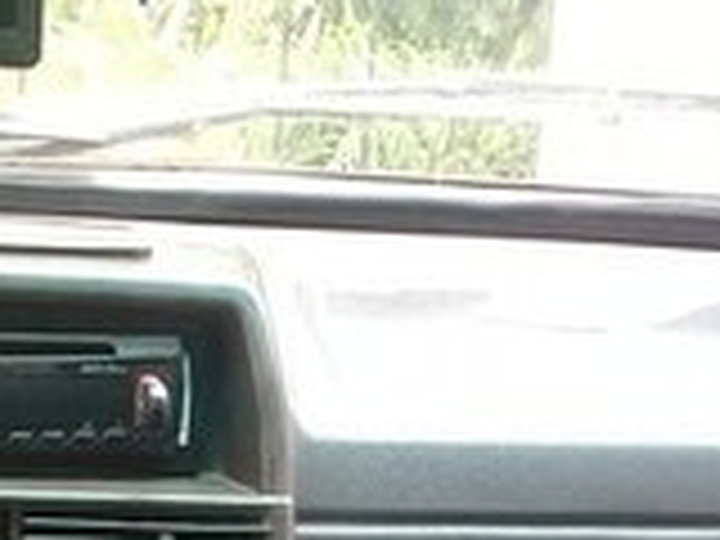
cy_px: 704
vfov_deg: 11.3
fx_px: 2662
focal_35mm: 128
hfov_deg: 15.1
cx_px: 4
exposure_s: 1/33
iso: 64
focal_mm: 3.3
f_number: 2.2
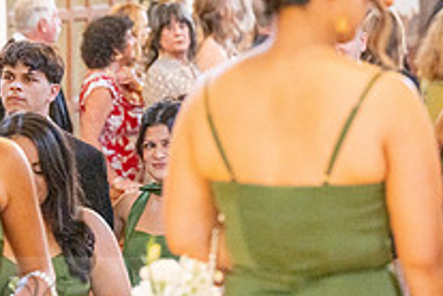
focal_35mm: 246
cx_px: 11
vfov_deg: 5.6
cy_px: 308
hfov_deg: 8.3
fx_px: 3027
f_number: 3.2
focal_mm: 88
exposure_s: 1/320
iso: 1250
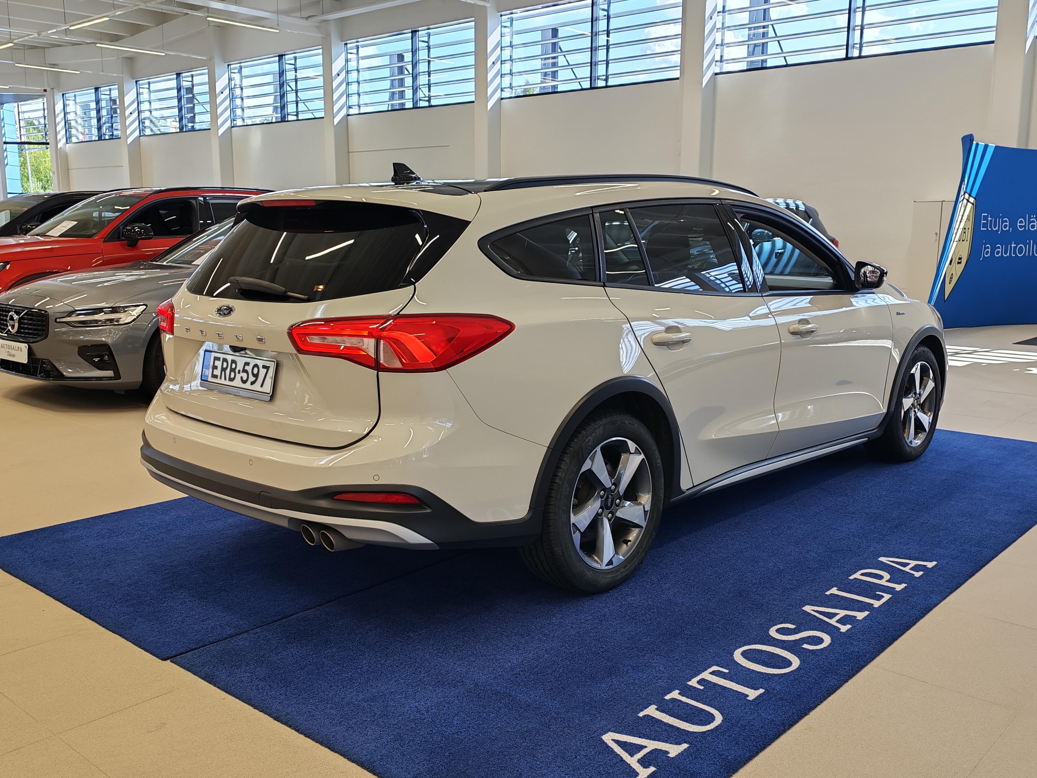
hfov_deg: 55.4
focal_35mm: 33
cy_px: 389
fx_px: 989
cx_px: 518
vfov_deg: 42.9
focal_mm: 6.12
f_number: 1.9
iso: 80
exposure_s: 1/100
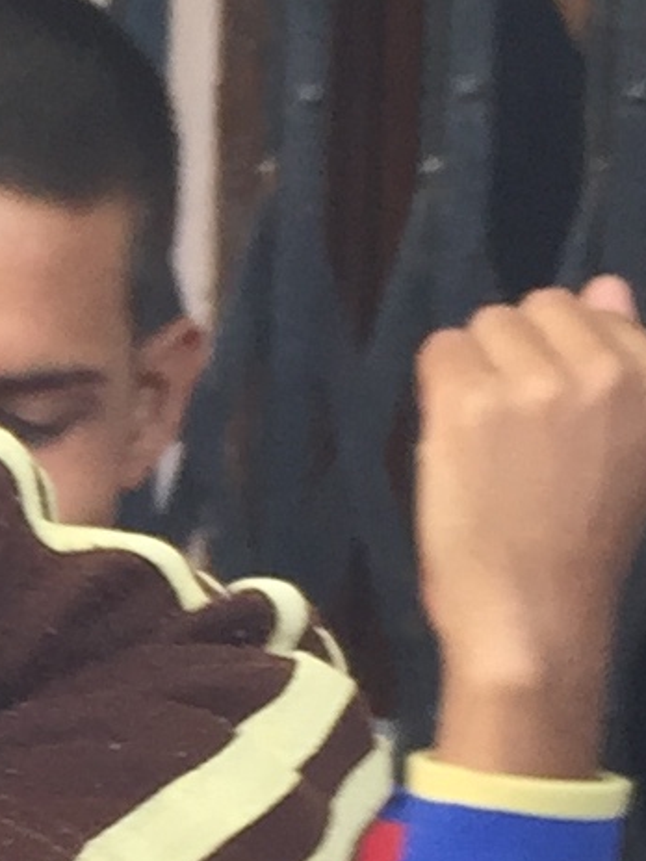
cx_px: -1021
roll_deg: +0.4
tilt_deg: -8.3
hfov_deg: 6.8
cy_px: 1273
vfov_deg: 9.4
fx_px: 5076
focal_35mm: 204
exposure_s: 1/50
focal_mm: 4.15
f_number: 2.2
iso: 32
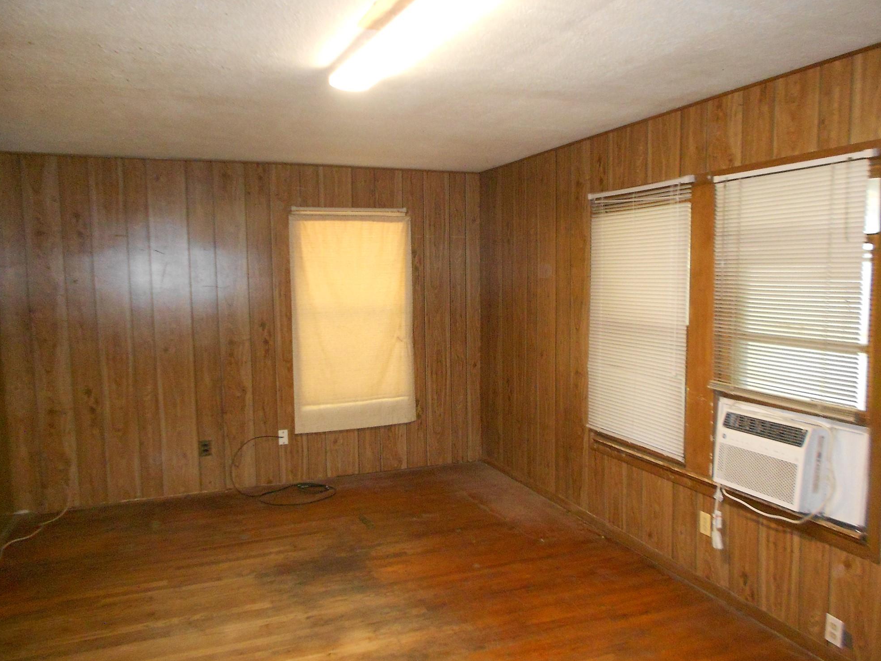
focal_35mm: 27
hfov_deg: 65.3
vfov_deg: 51.4
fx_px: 687
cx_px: 447
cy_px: 335
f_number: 3.2
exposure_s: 1/25
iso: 500
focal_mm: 4.6
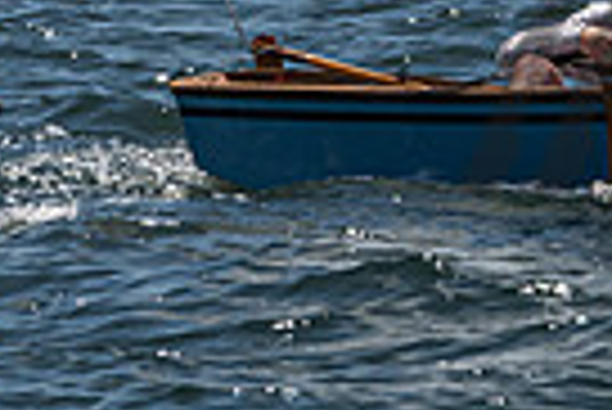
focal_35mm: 1110
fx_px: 18890
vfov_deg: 1.2
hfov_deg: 1.9
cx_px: 429
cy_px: -612
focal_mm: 200
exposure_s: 1/500
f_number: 18
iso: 250
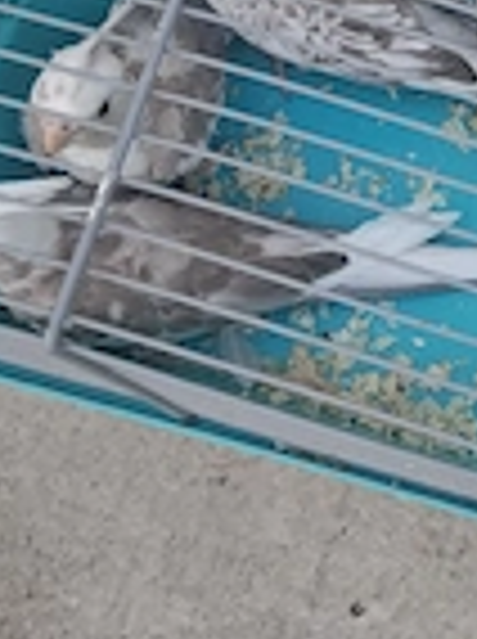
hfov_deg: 21.2
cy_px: 184
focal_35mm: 65
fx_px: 1198
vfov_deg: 29.5
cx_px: 549
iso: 50
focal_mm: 5.54
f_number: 1.8
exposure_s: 1/370
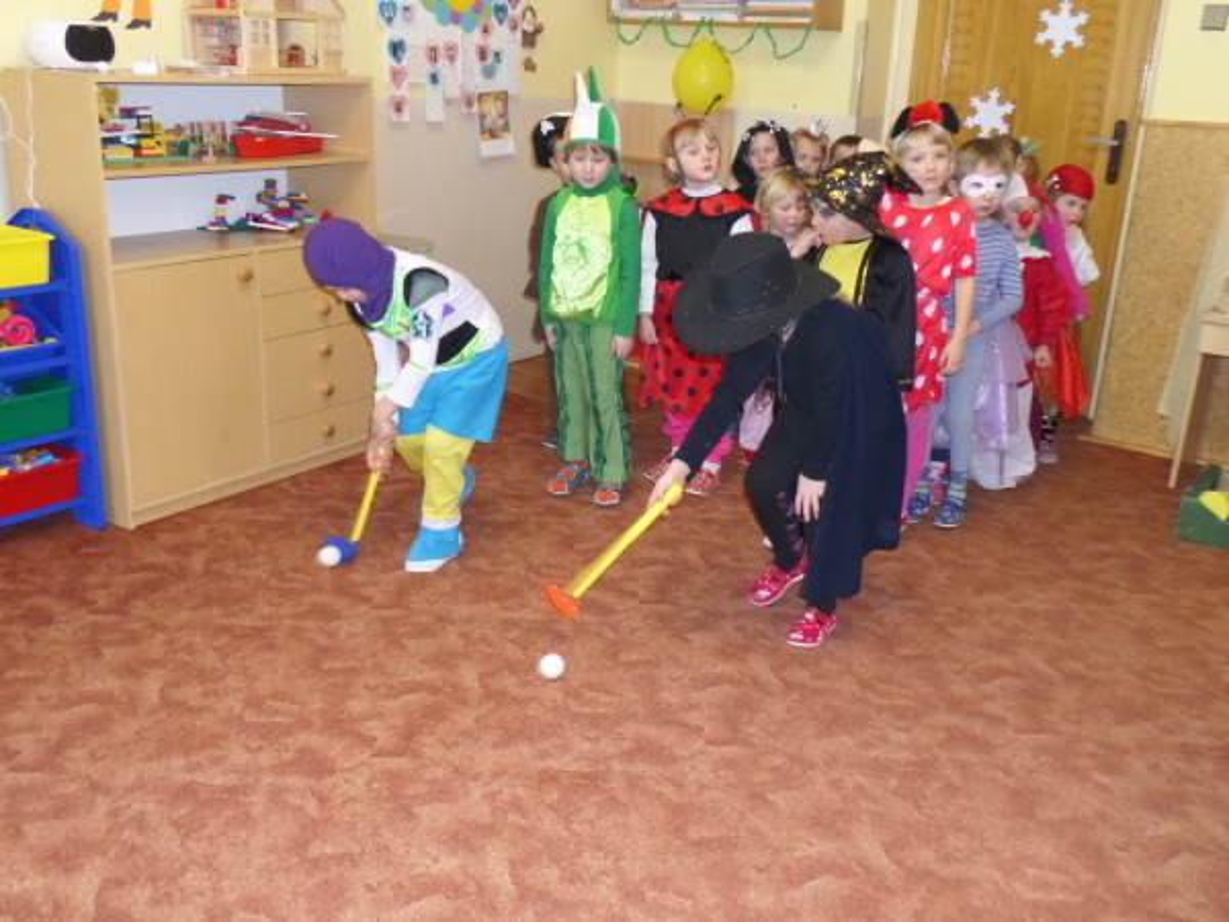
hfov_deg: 52.6
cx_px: 614
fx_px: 1243
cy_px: 461
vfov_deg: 40.7
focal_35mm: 35
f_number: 3
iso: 640
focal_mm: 6.2
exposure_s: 1/30
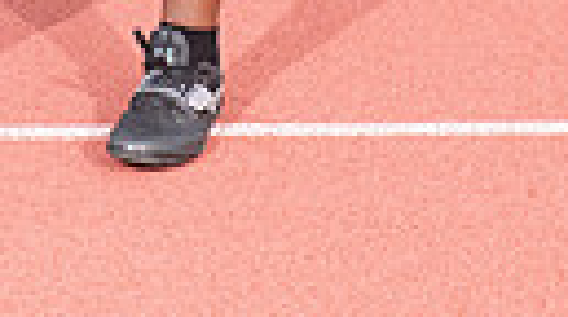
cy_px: -594
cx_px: 97
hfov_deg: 11.7
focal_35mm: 183
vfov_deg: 6.1
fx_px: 2751
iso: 250
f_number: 8
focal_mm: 50
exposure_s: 1/250
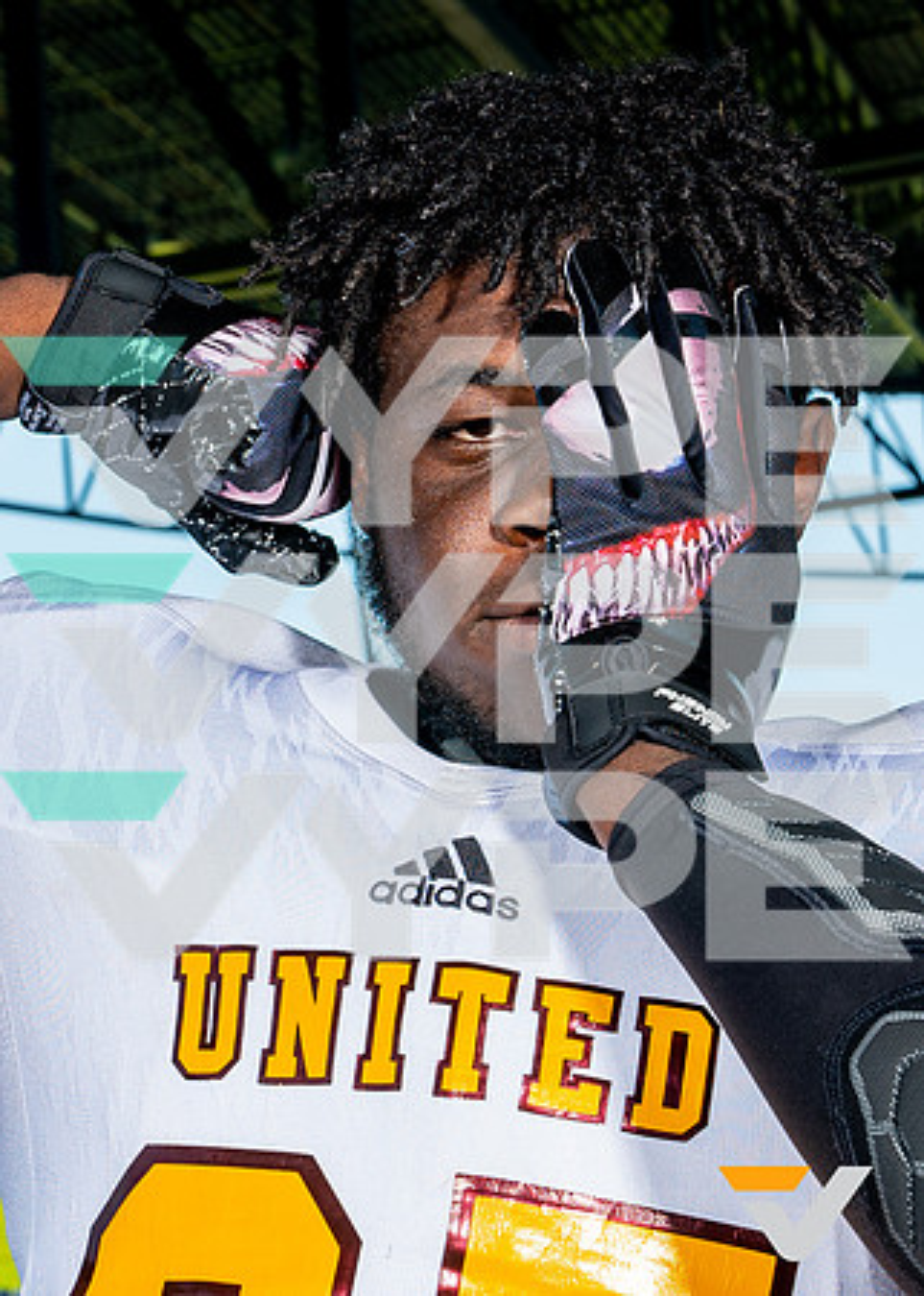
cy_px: 739
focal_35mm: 110
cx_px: 435
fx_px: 4060
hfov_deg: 13.0
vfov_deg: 18.1
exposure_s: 1/125
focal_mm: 50
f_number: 9
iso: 125
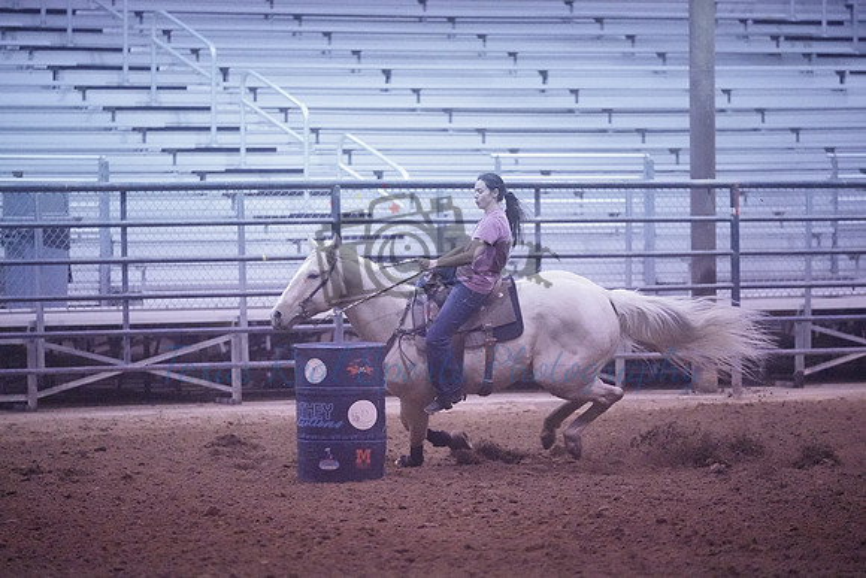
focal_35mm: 200
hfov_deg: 10.3
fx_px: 4812
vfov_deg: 6.9
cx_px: 433
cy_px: 289
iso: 25600
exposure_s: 1/1000
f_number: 2.8
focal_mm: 200
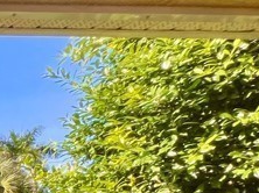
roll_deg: -0.1
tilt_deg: -0.2
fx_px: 448
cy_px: 278
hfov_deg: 17.1
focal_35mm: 60
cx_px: -309
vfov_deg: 21.1
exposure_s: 1/219
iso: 32
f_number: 1.8
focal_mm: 1.57
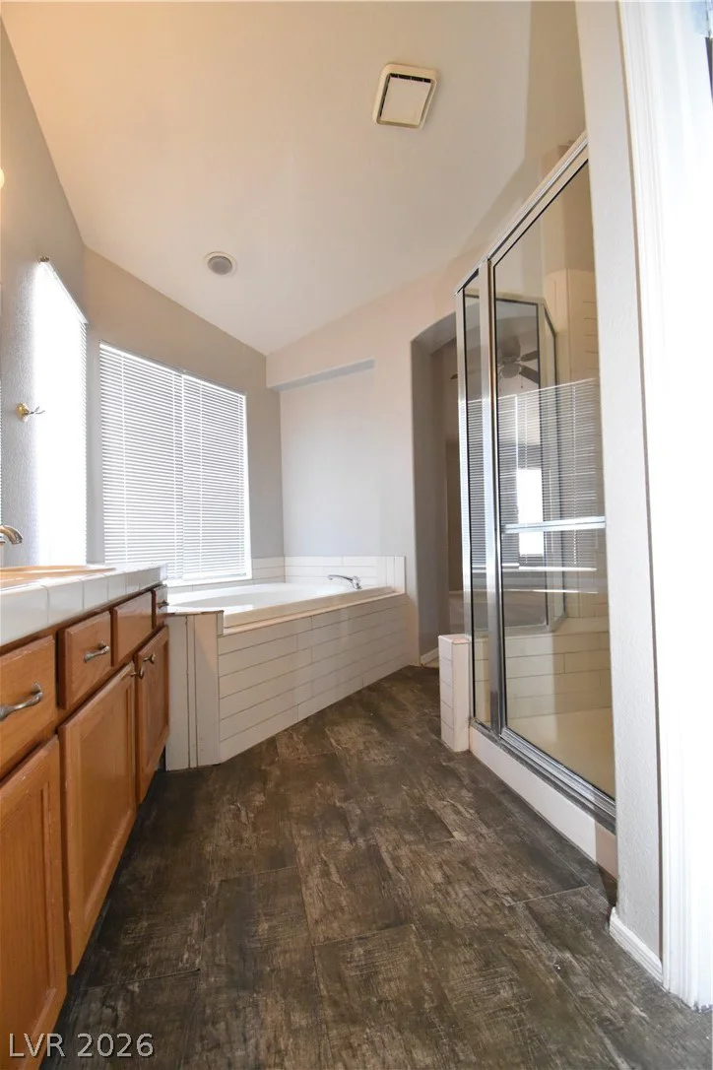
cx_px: 356
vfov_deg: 100.4
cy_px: 535
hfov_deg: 77.3
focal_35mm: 15
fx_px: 446
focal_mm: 10
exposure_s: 1/160
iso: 4000
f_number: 6.3
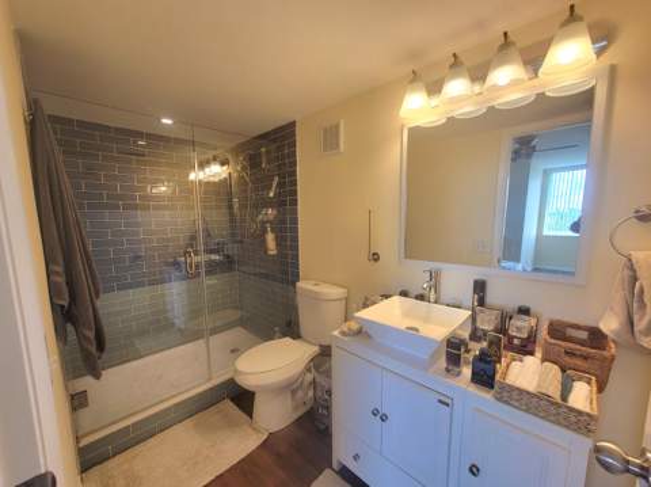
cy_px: 244
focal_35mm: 13
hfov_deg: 106.2
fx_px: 244
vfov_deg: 89.8
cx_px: 326
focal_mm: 2.2
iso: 64
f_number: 2.2
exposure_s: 1/60.2
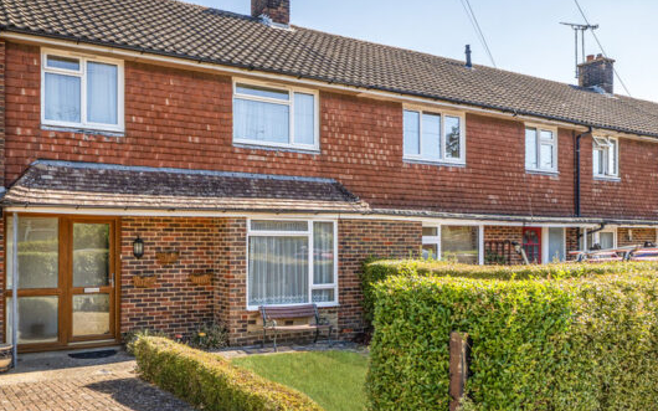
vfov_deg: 40.6
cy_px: 204
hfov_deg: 59.9
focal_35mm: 31
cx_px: 223
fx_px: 556
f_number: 8
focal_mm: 14
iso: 200
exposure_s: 1/200
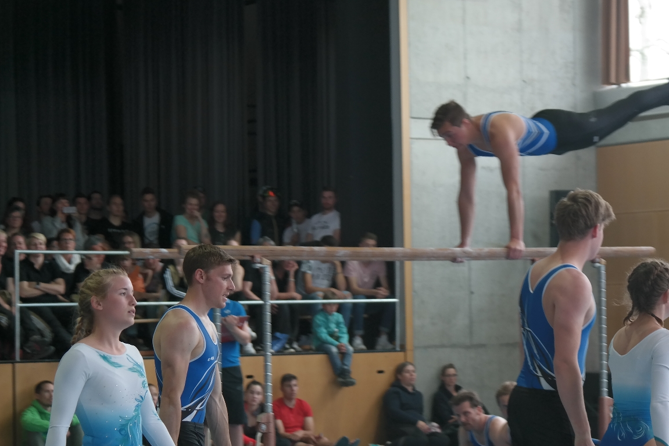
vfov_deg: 12.8
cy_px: 290
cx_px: 427
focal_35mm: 107
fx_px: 1988
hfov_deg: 19.1
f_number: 4
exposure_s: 1/80
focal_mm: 50
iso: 400
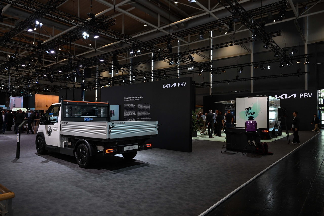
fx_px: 216
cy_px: 108
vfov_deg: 53.1
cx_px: 162
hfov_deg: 73.8
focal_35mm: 24
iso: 1600
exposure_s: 1/160
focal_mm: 24
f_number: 7.1
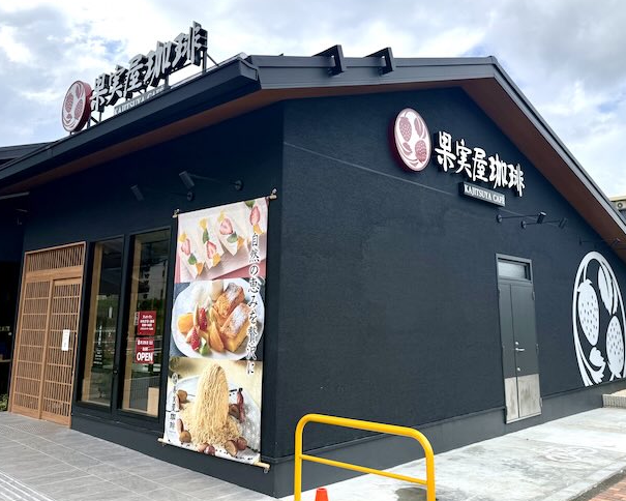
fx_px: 574
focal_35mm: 31
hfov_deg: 57.1
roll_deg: +0.0
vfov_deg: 46.8
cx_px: 336
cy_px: 197
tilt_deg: +11.2
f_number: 1.78
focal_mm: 6.76
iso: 80
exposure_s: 1/2801
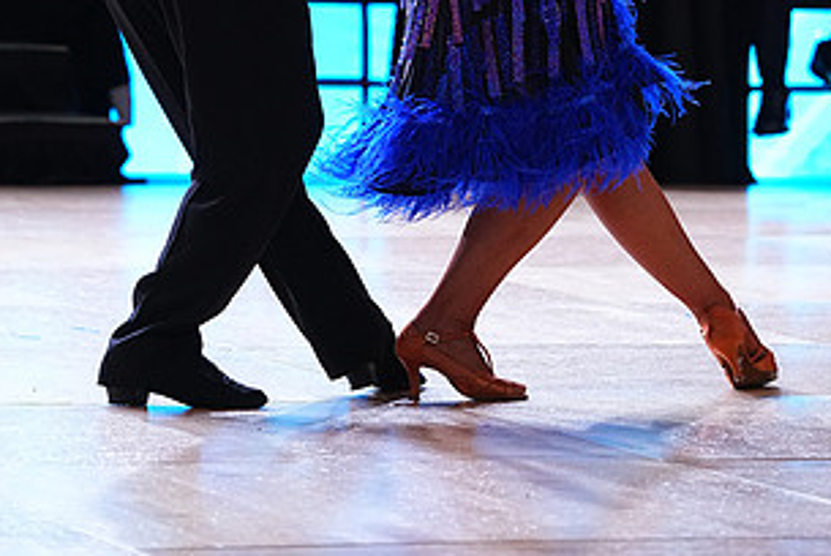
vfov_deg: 4.8
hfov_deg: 7.3
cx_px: 394
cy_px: -213
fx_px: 6539
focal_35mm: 283
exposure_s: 1/400
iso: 3200
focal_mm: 149
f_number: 4
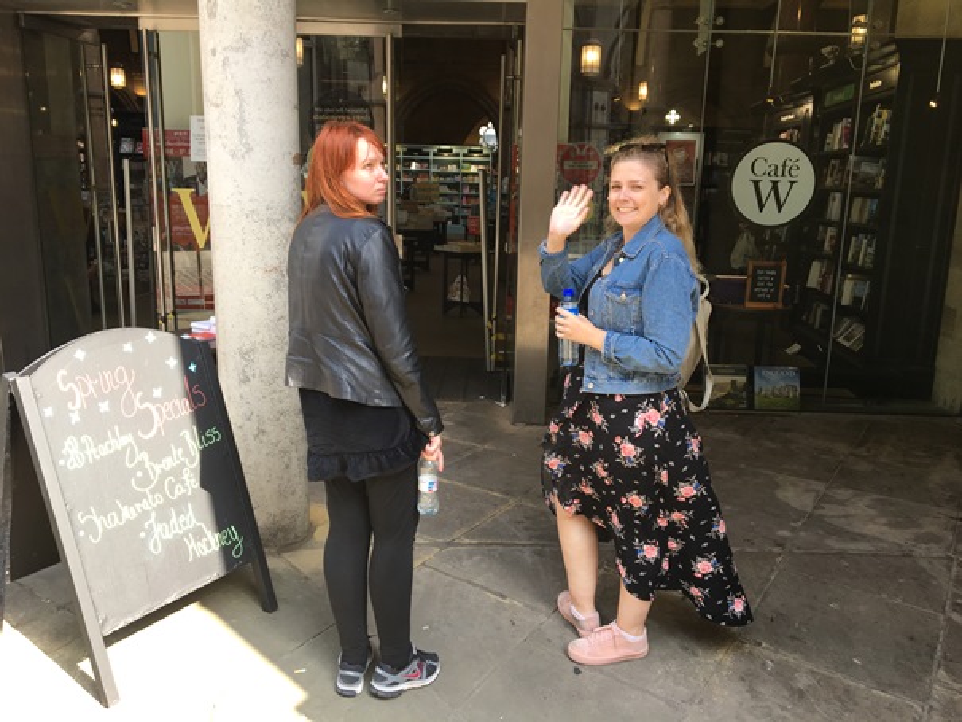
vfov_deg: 48.2
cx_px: 481
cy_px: 361
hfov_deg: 61.6
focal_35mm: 29
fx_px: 806
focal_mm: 4.15
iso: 25
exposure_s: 1/100
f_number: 2.2
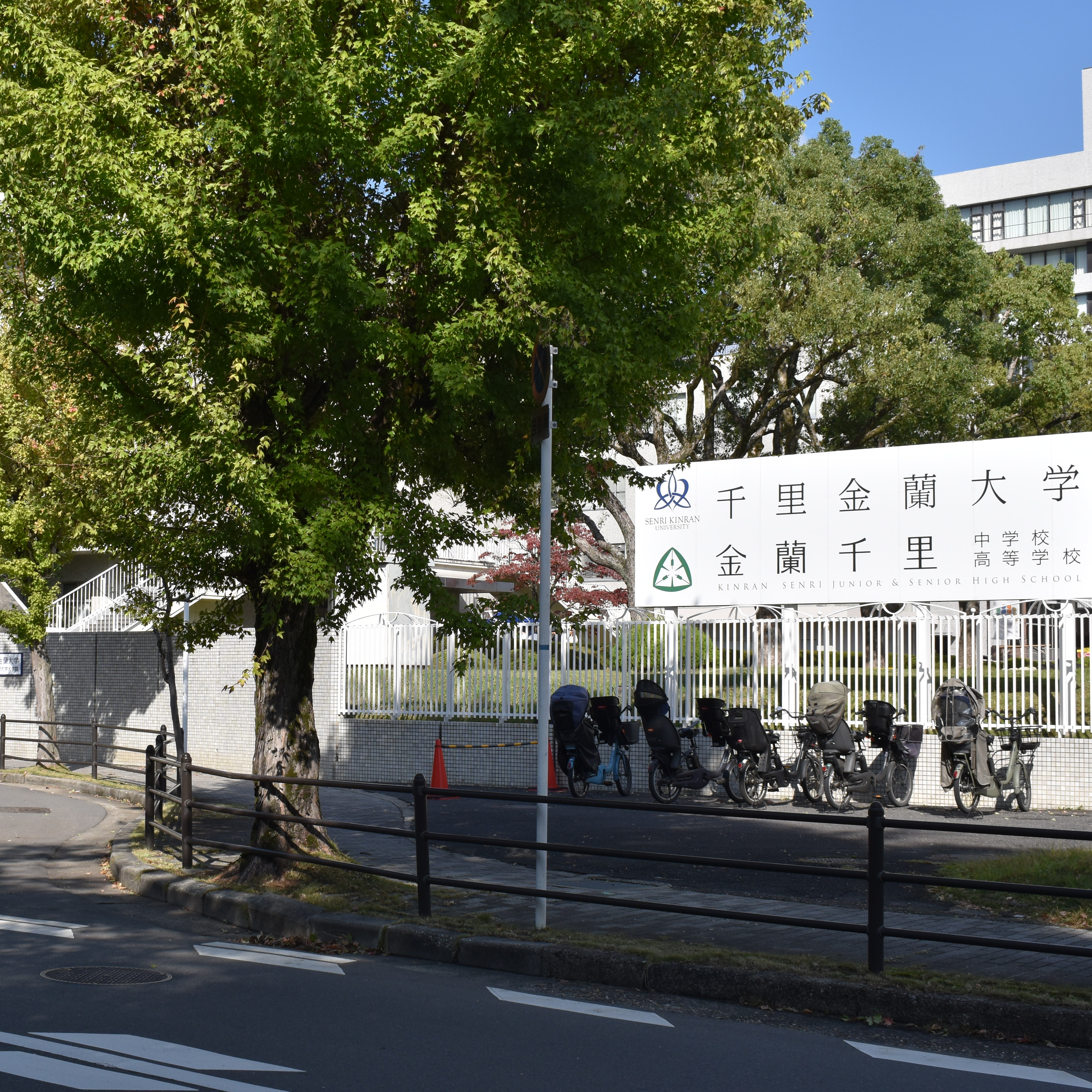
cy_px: 548
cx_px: 389
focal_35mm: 53
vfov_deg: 32.4
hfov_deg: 32.2
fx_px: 1879
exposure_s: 1/400
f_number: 10
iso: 200
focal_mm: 27
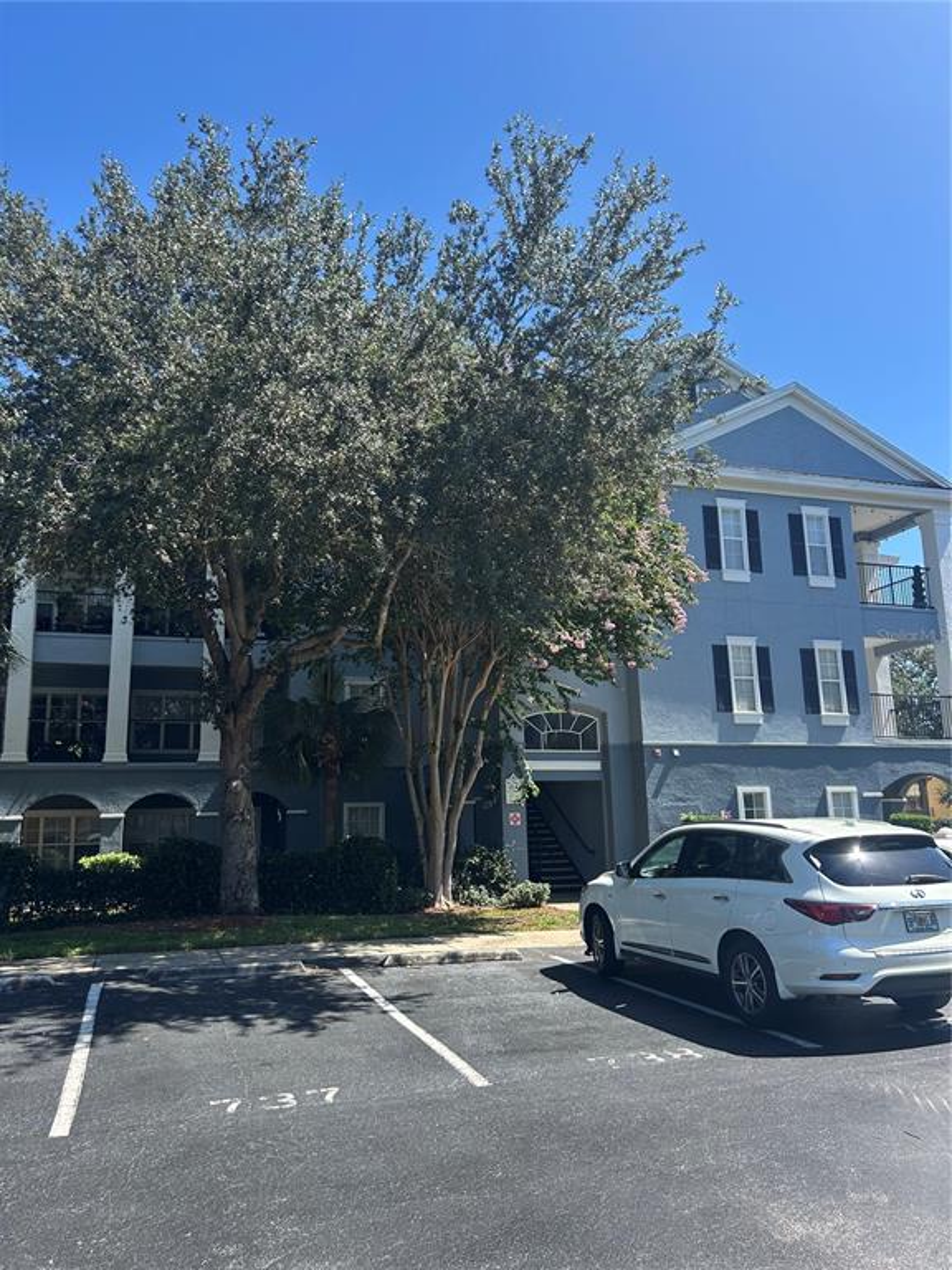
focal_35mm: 26
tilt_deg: +10.8
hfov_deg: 53.1
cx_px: 476
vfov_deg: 67.3
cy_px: 635
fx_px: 953
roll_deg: +1.4
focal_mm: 5.7
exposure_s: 1/1724
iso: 50
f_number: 1.5
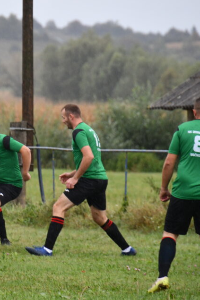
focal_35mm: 581
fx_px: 4844
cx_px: -13
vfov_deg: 3.6
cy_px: 141
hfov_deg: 2.4
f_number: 6.3
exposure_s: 1/500
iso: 1000
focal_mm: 240
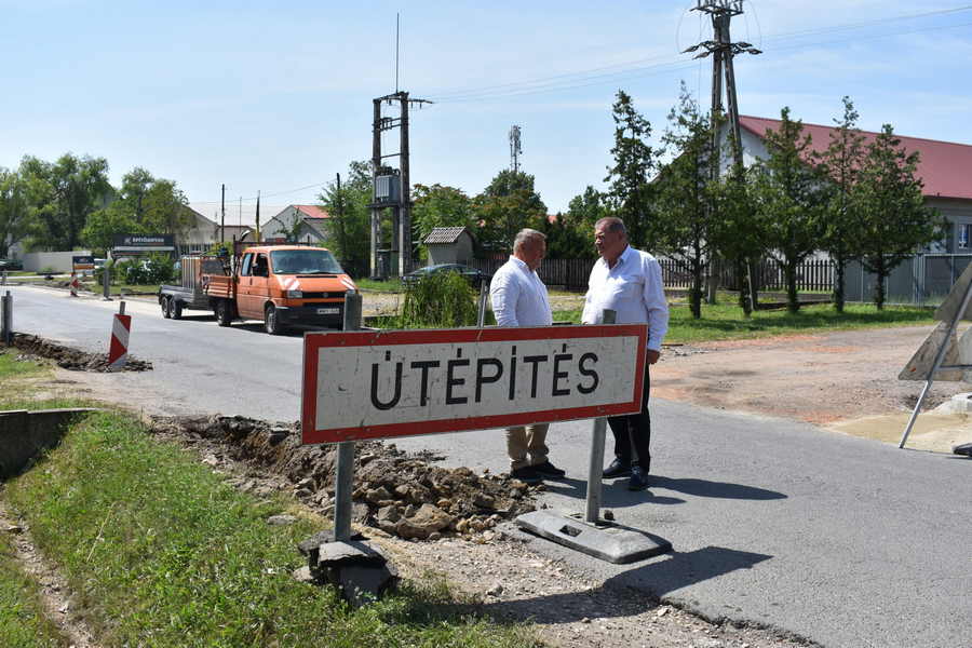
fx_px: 972
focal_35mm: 36
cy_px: 324
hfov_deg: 53.1
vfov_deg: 36.9
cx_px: 486
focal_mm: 24
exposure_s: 1/500
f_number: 8
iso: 140
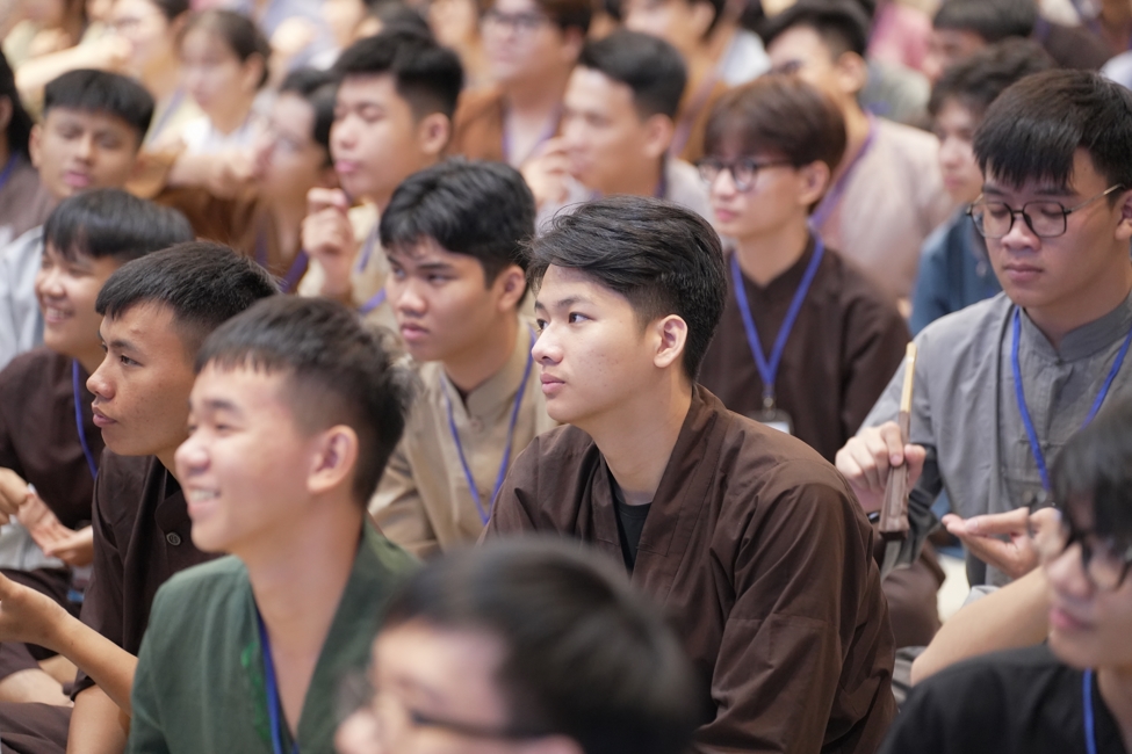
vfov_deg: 10.9
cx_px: 566
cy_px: 377
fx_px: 3962
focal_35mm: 126
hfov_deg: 16.3
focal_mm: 126
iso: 4000
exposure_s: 1/125
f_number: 2.8
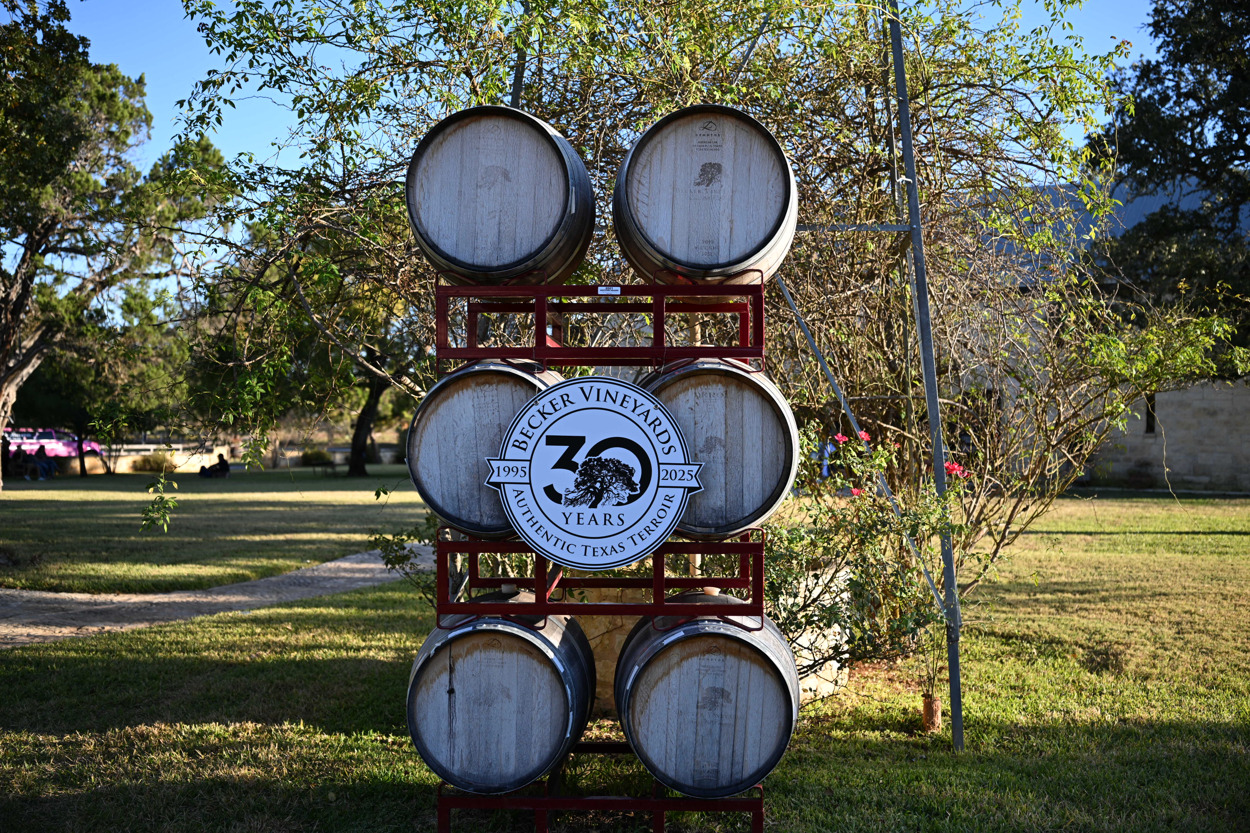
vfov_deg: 36.9
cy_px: 416
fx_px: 1250
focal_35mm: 36
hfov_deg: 53.1
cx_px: 625
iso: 100
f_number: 2.8
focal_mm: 36
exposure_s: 1/640
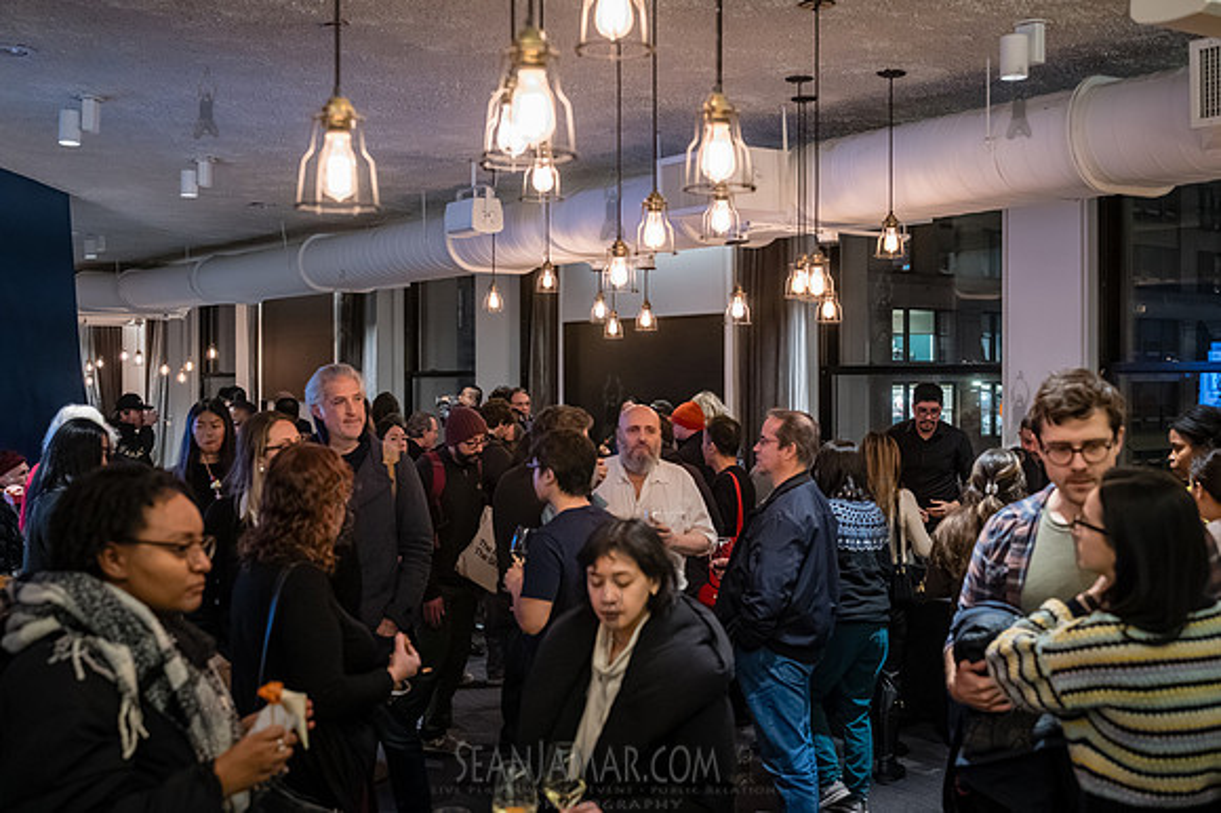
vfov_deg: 34.7
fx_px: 1302
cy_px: 404
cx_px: 577
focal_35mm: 38
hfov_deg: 50.2
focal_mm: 35
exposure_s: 1/320
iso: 8000
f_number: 3.5
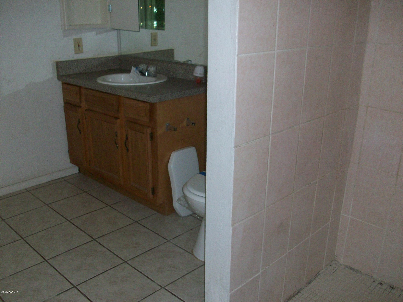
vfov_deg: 41.8
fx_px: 396
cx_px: 202
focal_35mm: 34
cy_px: 151
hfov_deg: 54.0
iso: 160
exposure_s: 1/60
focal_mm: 5.7
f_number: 2.8
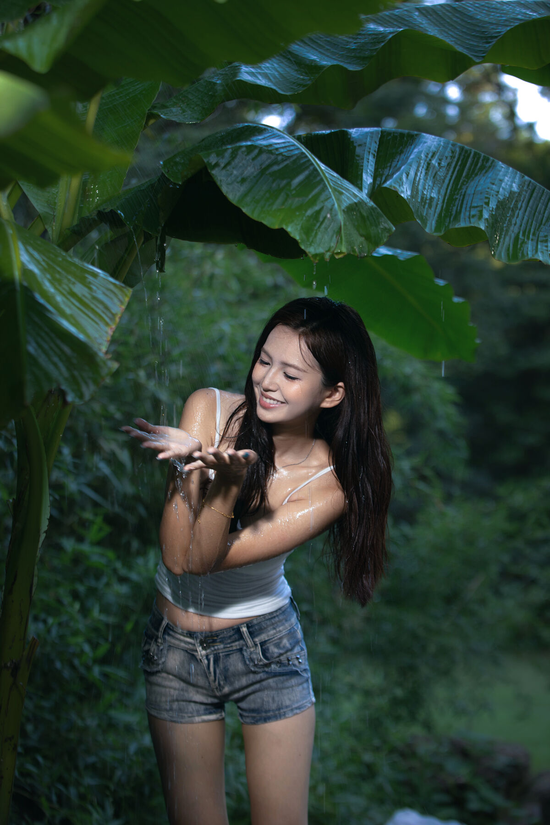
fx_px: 1581
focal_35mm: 69
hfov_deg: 19.7
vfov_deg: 29.2
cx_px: 275
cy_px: 412
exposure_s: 1/80
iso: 100
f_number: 3.5
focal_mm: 70
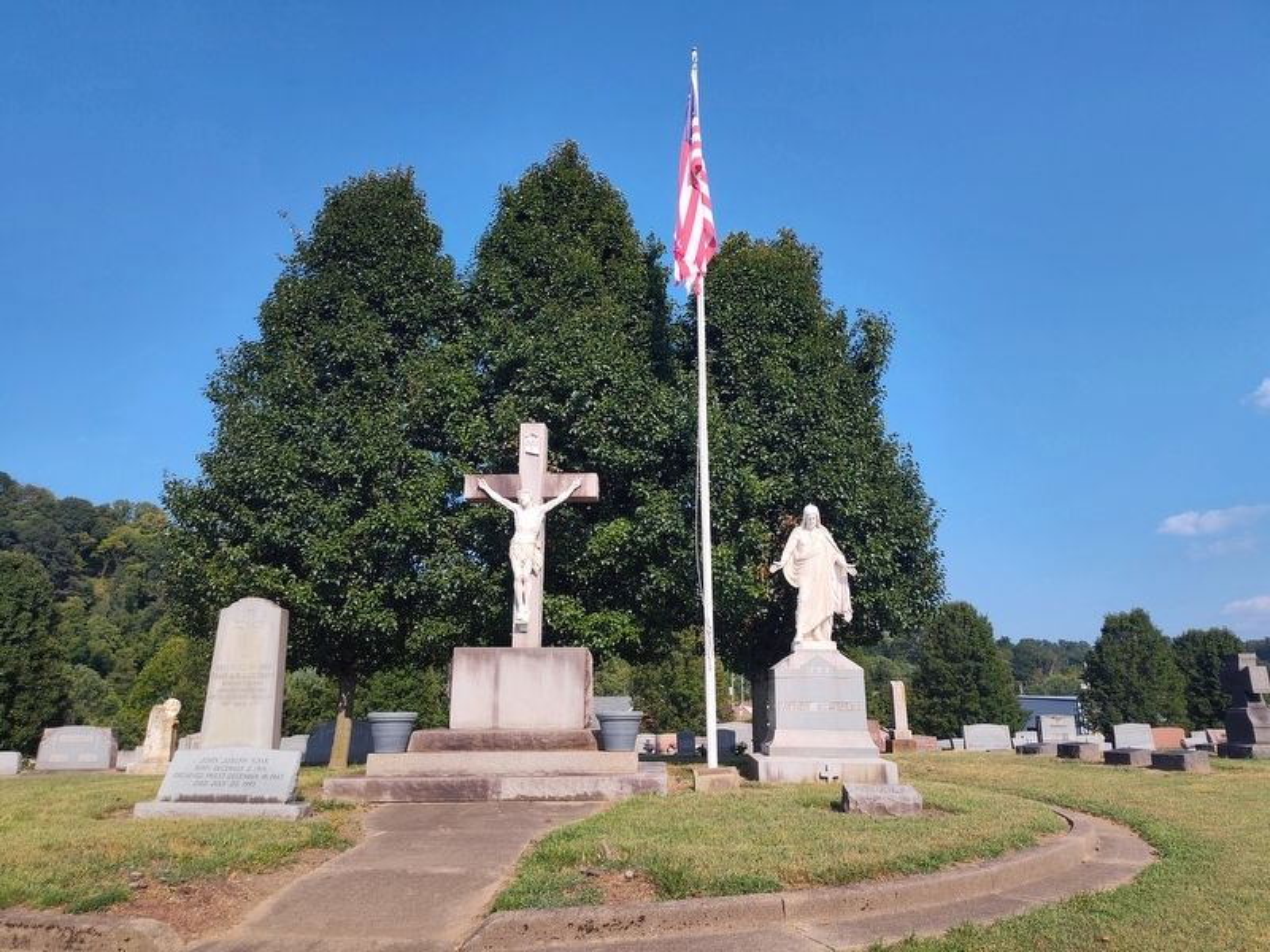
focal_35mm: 23
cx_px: 635
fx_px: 844
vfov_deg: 58.9
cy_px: 476
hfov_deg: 73.9
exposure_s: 1/1748
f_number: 1.8
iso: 100
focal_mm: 5.56
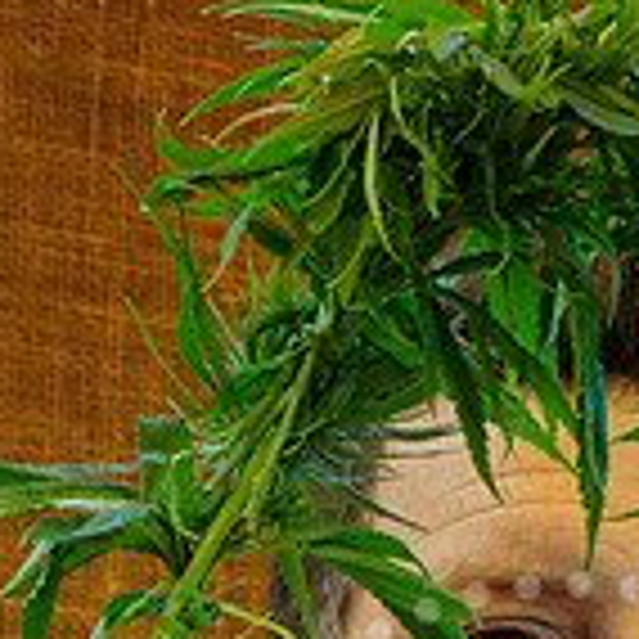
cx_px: 572
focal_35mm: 189
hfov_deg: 9.2
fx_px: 3947
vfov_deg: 9.0
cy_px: 990
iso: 400
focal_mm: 35
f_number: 5.6
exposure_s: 1/80
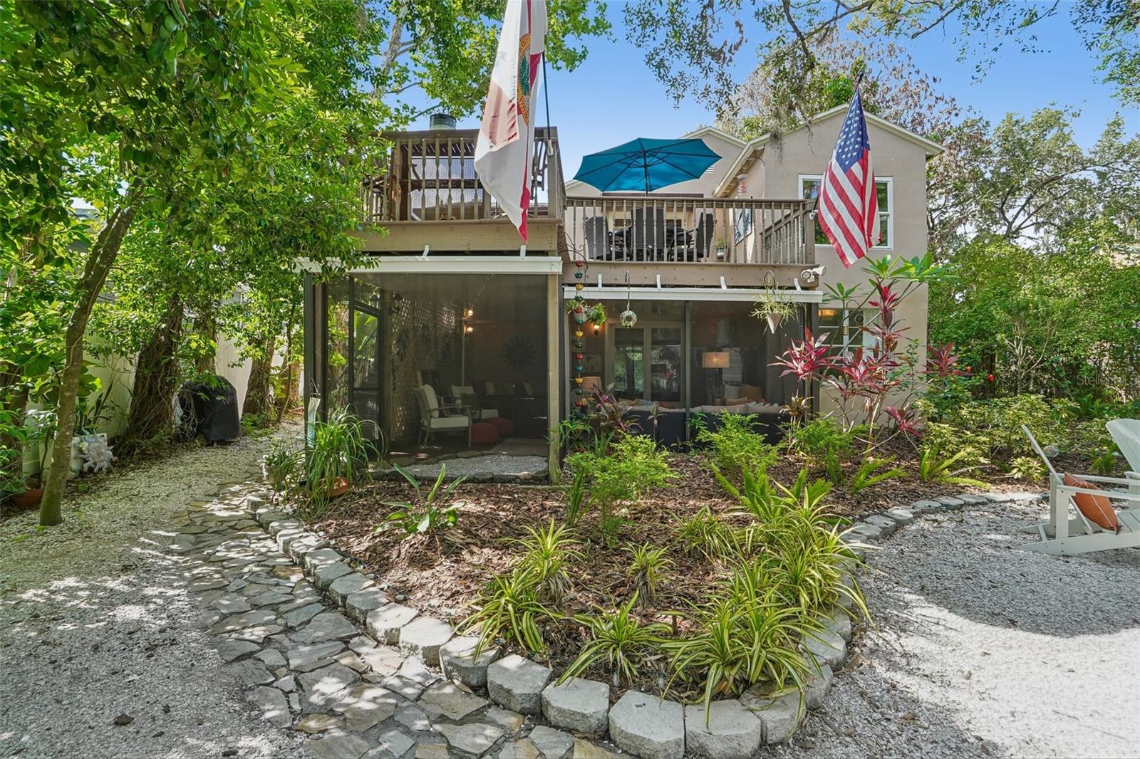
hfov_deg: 100.4
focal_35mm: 15
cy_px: 380
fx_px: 475
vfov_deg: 77.3
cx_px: 570
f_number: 8
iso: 200
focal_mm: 10
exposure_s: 1/30
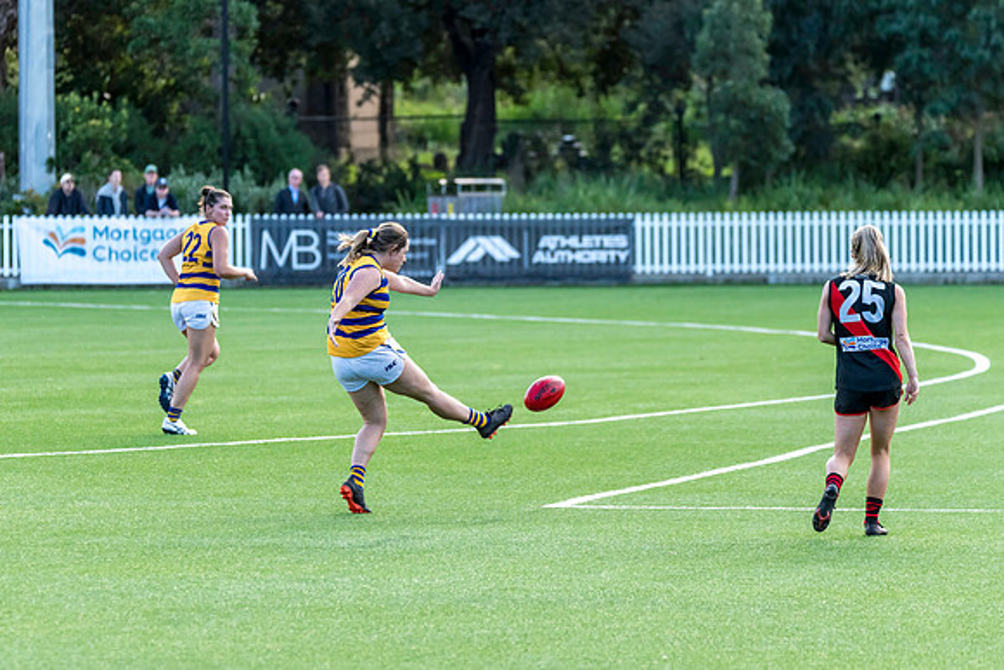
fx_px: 8213
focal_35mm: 294
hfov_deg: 7.0
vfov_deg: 4.7
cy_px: 317
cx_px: 445
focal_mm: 260
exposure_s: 1/1600
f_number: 5.6
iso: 2000
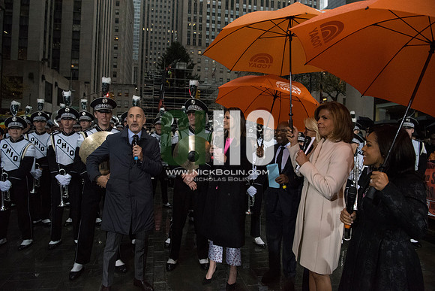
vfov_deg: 53.2
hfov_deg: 73.7
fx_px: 290
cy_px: 146
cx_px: 218
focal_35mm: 24
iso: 10000
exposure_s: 1/4000
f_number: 4
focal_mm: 24
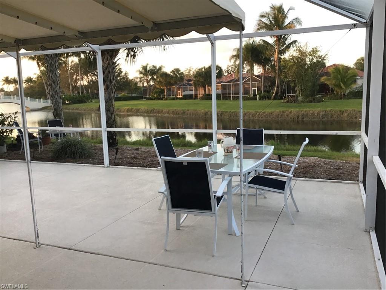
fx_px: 346
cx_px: 193
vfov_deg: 45.4
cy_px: 145
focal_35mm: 31
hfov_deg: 58.4
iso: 25
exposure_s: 1/40
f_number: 2.4
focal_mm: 3.3
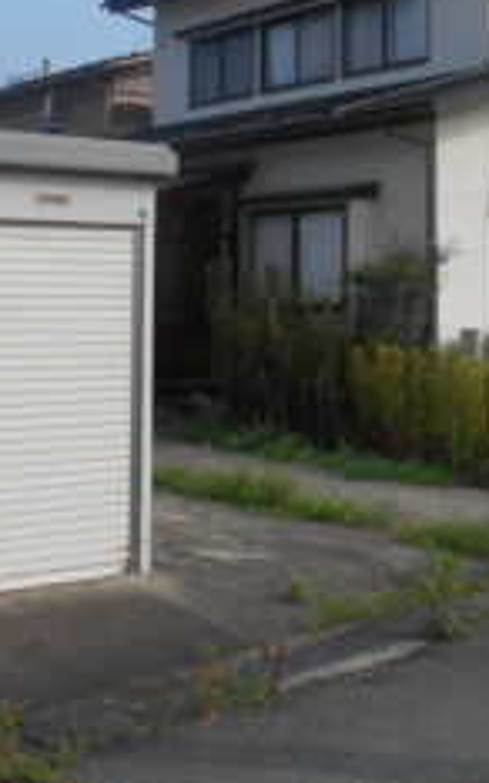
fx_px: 1260
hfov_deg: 21.9
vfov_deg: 33.7
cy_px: 176
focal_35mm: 59
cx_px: 325
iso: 80
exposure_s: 1/1250
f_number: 3.2
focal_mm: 4.6
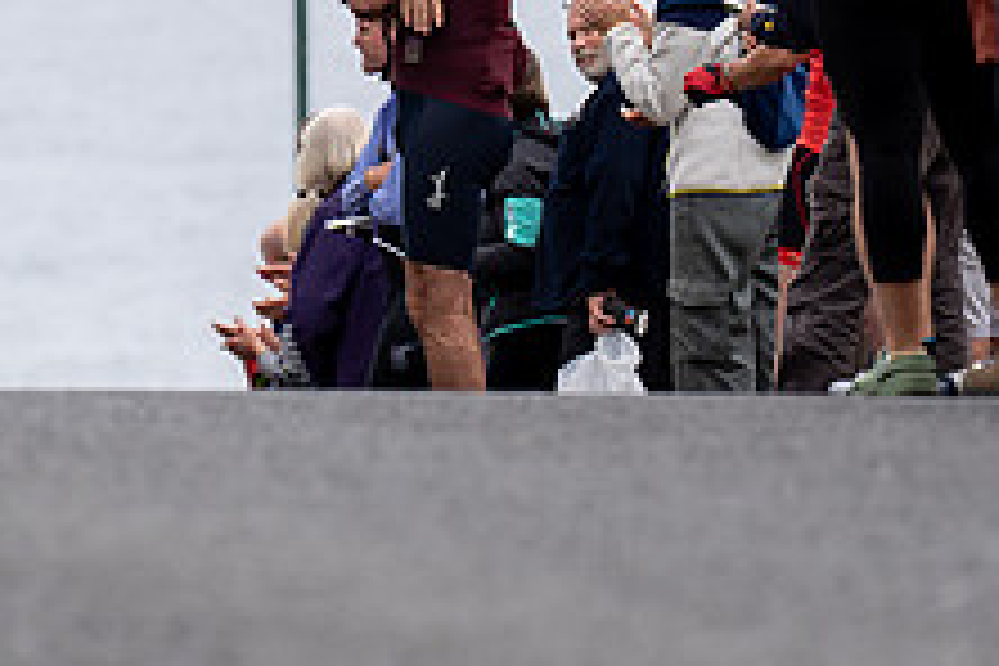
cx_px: 19
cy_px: -51
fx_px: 15234
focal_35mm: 549
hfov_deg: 3.8
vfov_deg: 2.5
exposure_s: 1/1000
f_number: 3.5
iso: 320
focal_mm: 156
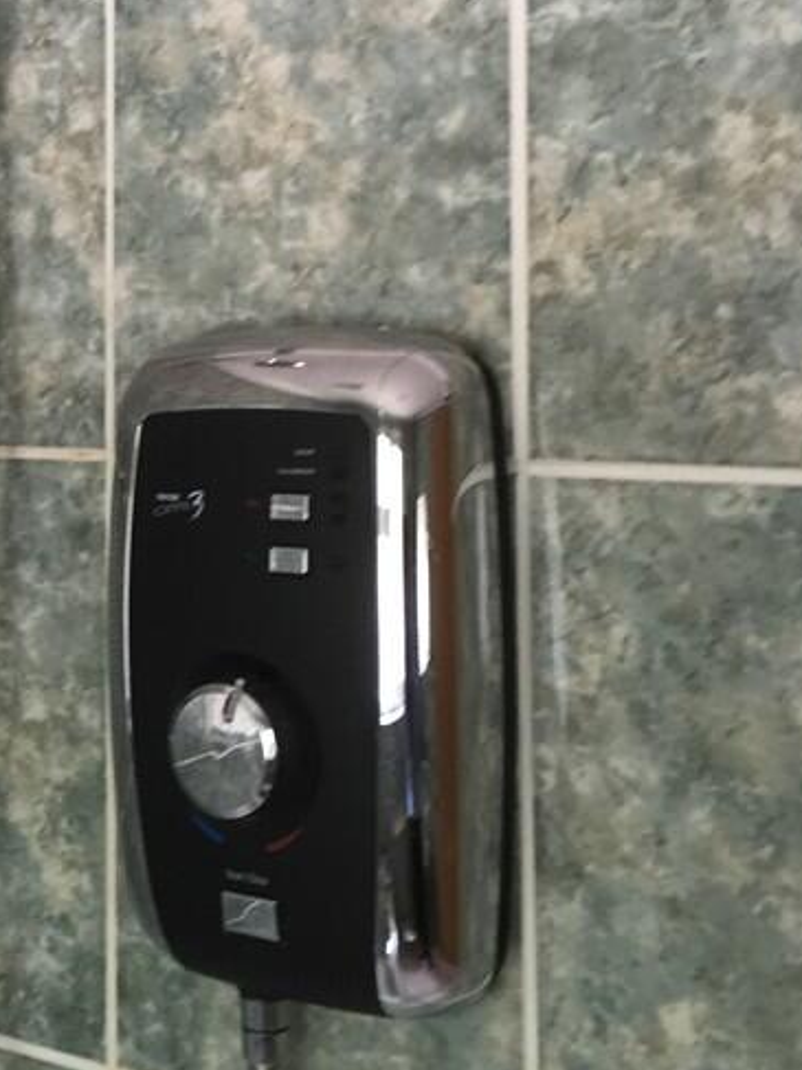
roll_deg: -0.4
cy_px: 303
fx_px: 1885
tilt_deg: +3.3
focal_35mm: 61
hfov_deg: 23.4
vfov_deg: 31.3
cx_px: 97
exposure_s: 1/30
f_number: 2.2
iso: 100
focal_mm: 4.15
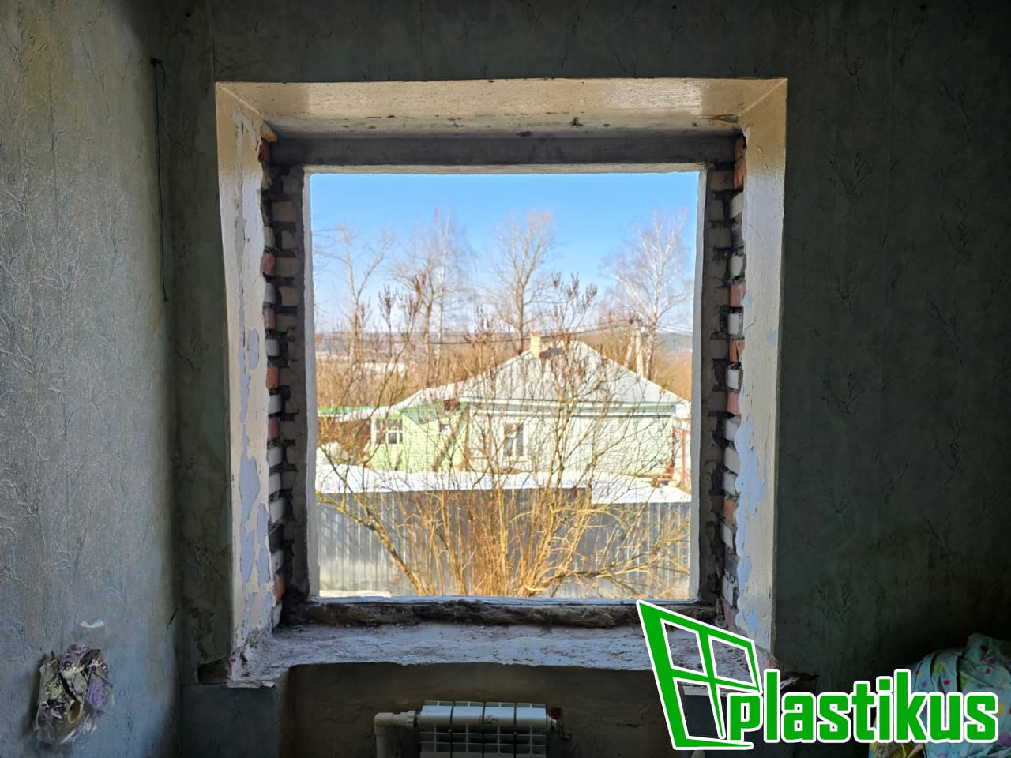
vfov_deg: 58.9
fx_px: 672
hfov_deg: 73.9
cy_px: 379
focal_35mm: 23
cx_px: 506
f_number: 1.7
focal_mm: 6.3
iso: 12
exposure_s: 1/309
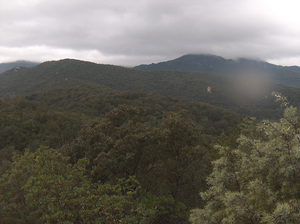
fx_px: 320
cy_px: 112
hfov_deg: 50.2
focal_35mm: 37
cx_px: 150
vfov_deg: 38.6
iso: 100
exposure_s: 1/321
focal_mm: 7.6
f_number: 2.8
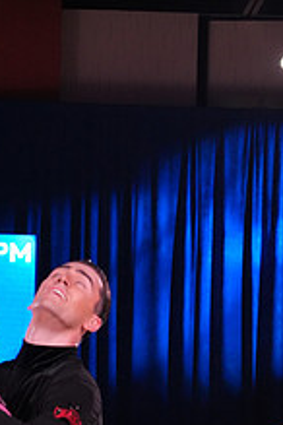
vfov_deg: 10.8
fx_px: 2181
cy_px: 561
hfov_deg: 7.4
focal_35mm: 185
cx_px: -55
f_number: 6.3
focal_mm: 70
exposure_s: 1/200
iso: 3200
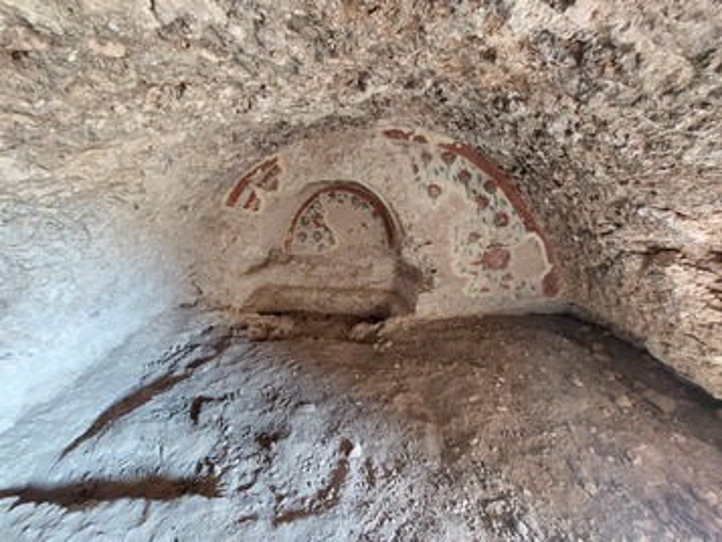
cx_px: 361
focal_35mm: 13
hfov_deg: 106.2
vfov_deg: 90.0
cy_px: 271
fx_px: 271
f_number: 2.2
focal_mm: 1.74
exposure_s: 1/24
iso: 400
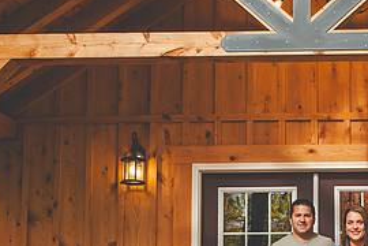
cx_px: 349
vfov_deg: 17.6
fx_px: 777
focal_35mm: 76
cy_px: 231
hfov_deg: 25.6
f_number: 7.1
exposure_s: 1/160
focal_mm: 30
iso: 400
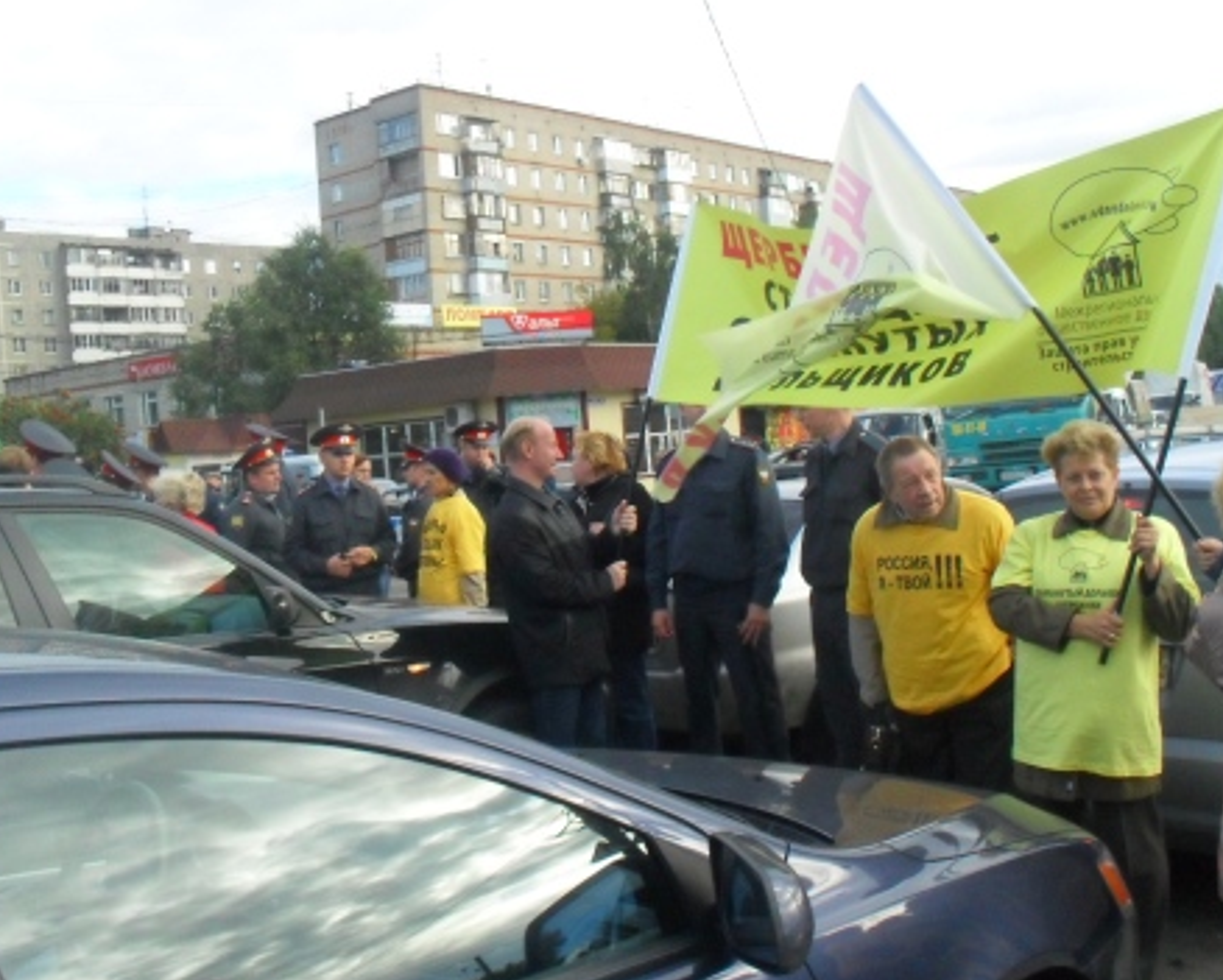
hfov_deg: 46.8
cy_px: 503
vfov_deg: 38.3
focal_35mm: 39
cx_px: 656
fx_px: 1413
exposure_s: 1/250
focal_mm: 6.3
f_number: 8.4
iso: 400
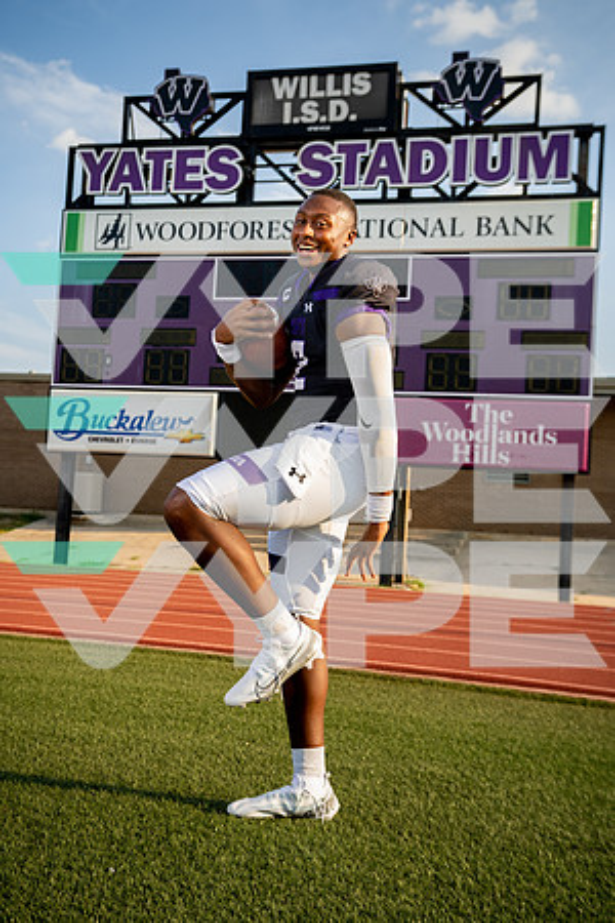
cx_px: 308
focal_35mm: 40
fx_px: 1025
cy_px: 462
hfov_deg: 33.4
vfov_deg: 48.5
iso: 320
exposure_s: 1/800
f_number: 4.5
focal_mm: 40
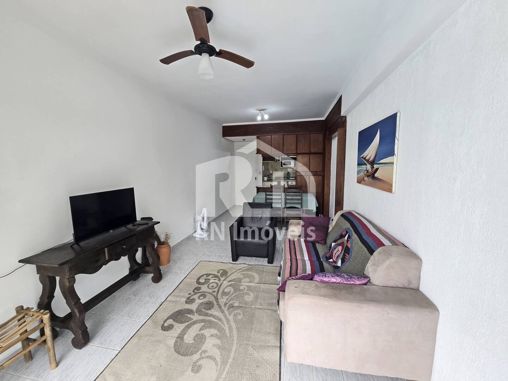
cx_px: 254
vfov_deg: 89.9
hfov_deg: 106.2
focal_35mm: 13
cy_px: 190
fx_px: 191
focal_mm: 2.2
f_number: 2.2
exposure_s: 1/60
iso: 100
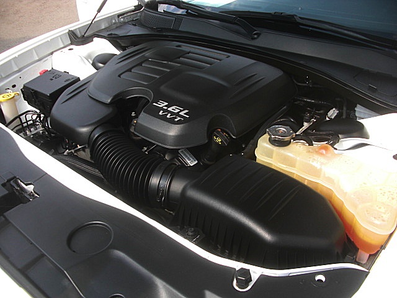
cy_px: 149
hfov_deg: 51.4
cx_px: 198
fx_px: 413
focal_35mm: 36
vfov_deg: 39.7
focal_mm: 6.3
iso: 50
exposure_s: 1/250
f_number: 2.8
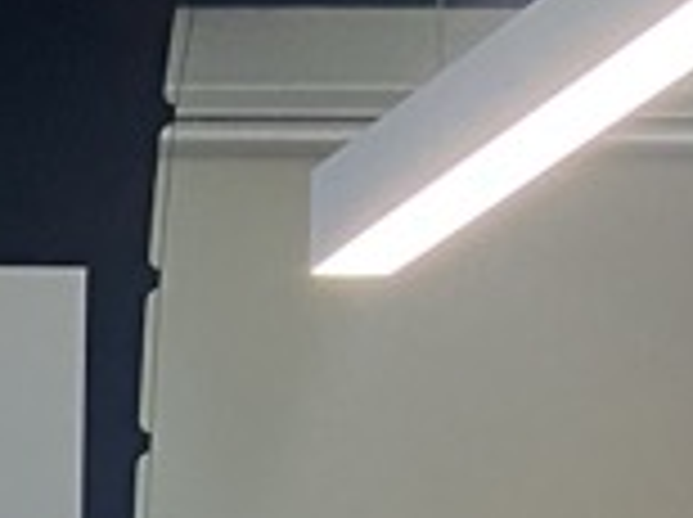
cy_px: 1795
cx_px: -1534
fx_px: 3718
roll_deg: +0.4
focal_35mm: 186
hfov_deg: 8.5
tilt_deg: -0.6
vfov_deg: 6.8
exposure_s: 1/59
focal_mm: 4.25
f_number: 1.8
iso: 160
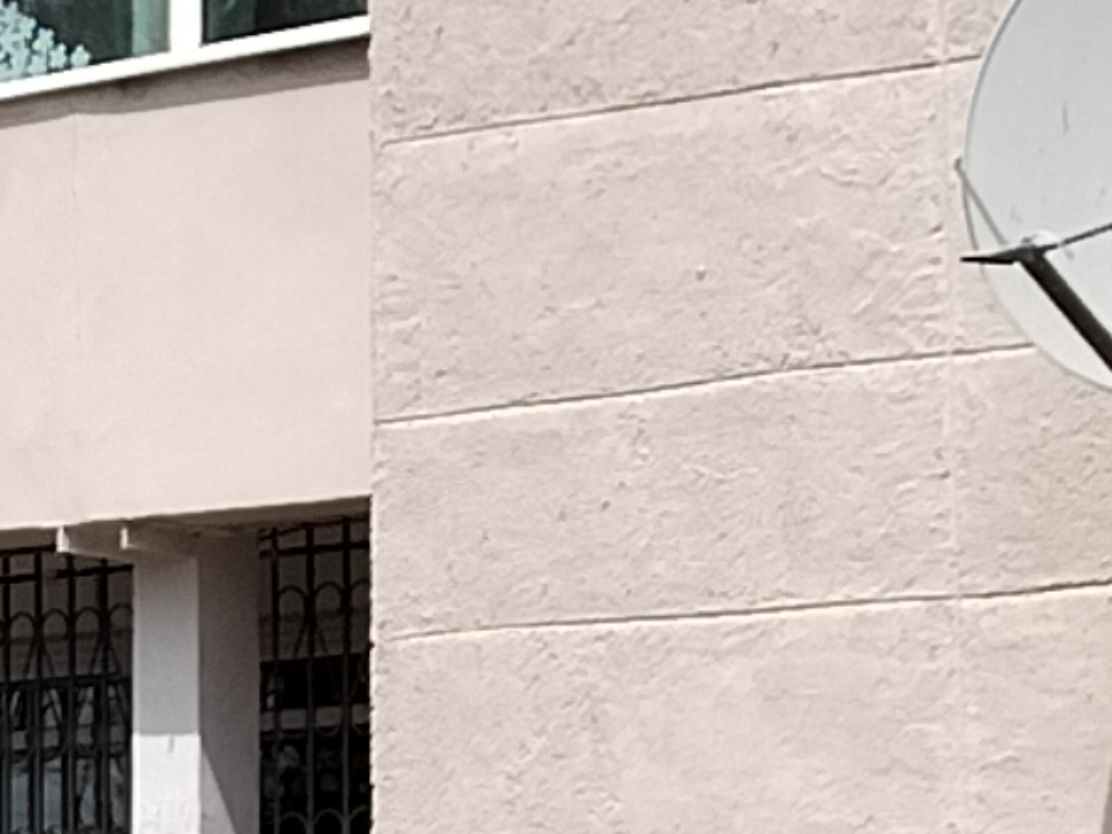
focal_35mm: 203
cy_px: 444
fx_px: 6521
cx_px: -315
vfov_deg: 7.3
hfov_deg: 9.6
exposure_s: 1/2000
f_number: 1.9
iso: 250
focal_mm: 5.52
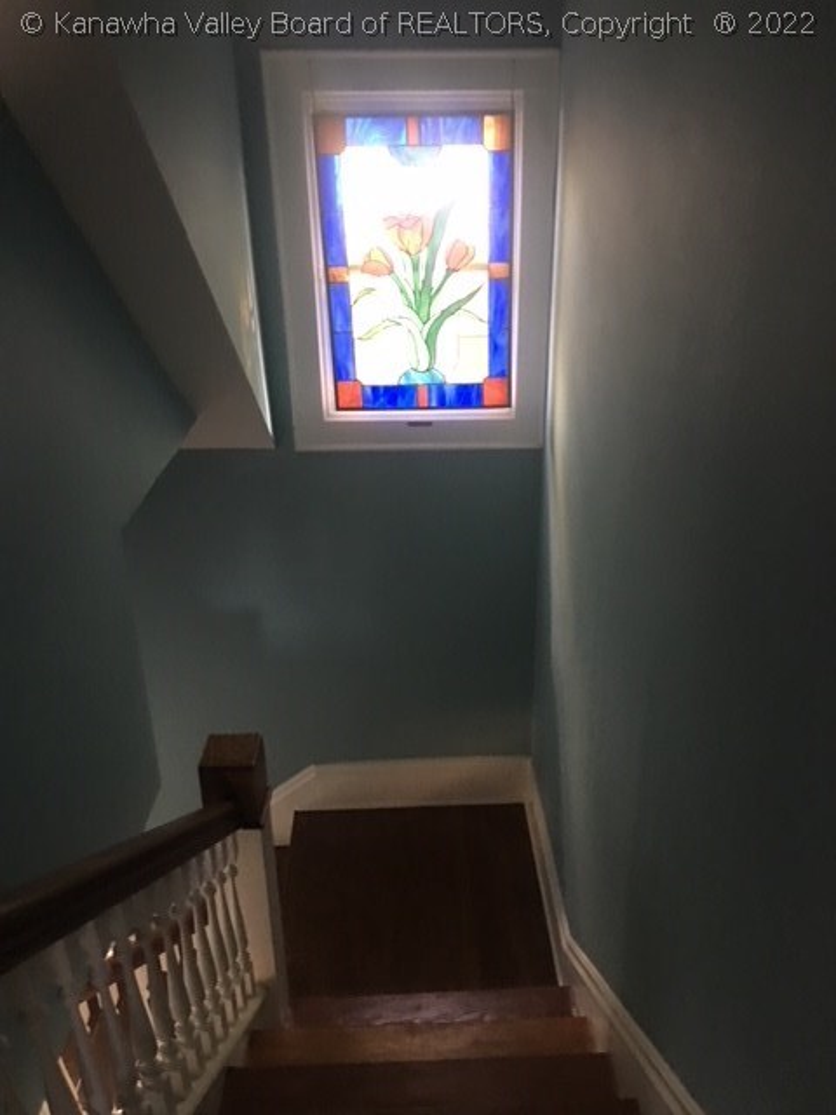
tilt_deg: -24.0
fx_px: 934
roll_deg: +1.2
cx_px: 418
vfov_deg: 61.7
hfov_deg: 48.2
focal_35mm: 29
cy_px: 558
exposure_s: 1/8
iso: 80
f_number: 2.2
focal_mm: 4.15
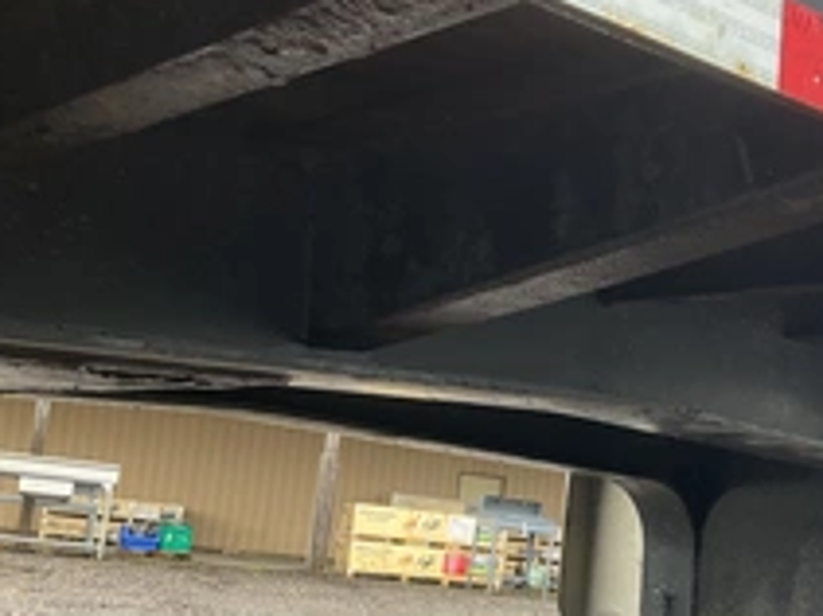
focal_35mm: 55
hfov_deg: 33.9
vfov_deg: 26.3
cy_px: 425
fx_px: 1307
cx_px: 659
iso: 32
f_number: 1.8
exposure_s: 1/122
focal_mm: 3
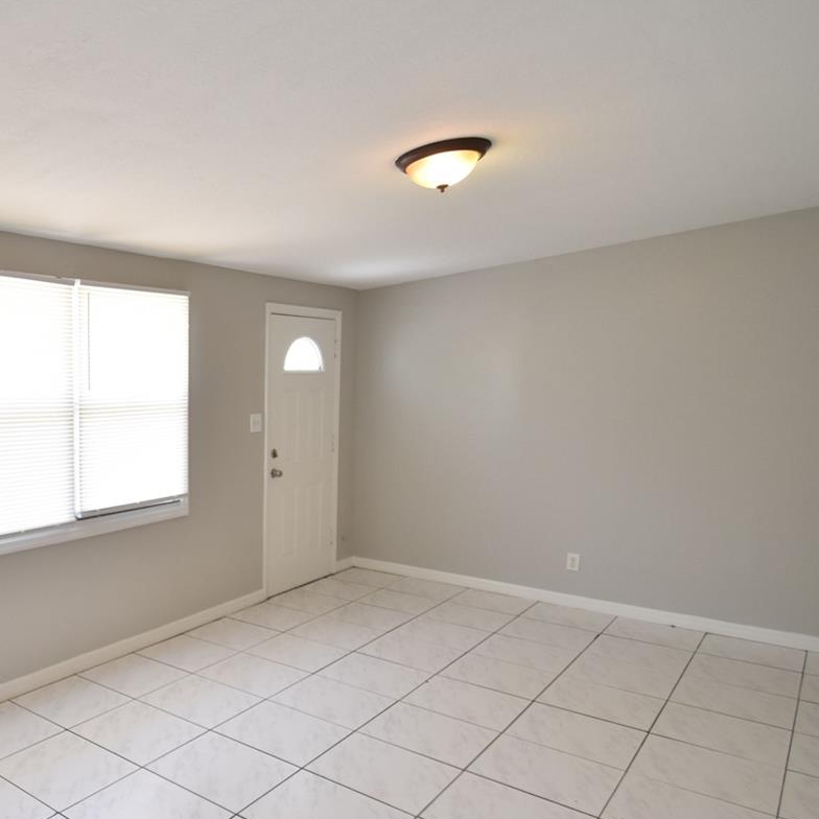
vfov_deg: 60.8
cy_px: 445
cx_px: 84
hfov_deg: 53.4
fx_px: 696
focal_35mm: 26
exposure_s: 1/125
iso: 800
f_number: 3.5
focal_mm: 10
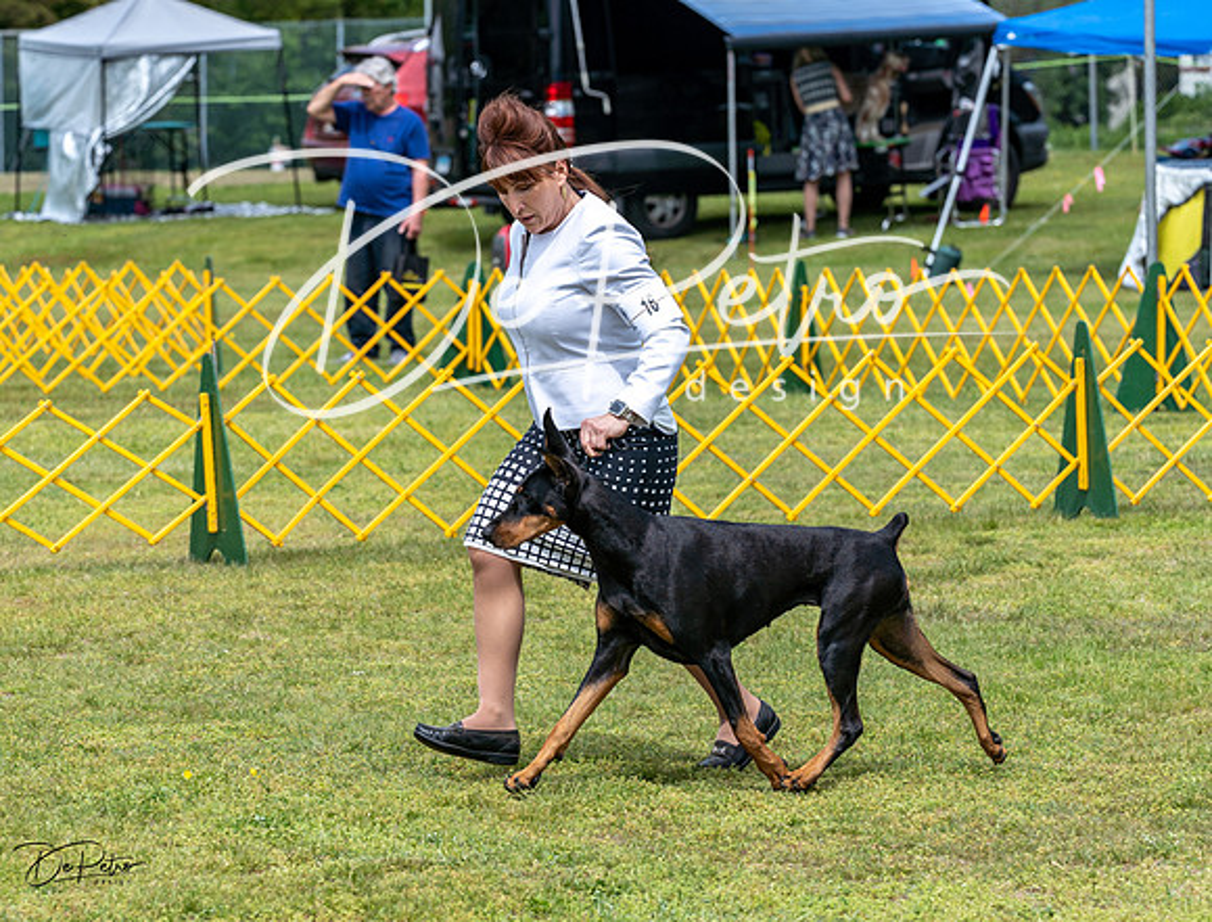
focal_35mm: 182
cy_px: 459
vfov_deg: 8.2
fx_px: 6421
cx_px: 653
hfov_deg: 10.8
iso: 100
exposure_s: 1/800
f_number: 5.6
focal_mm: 133
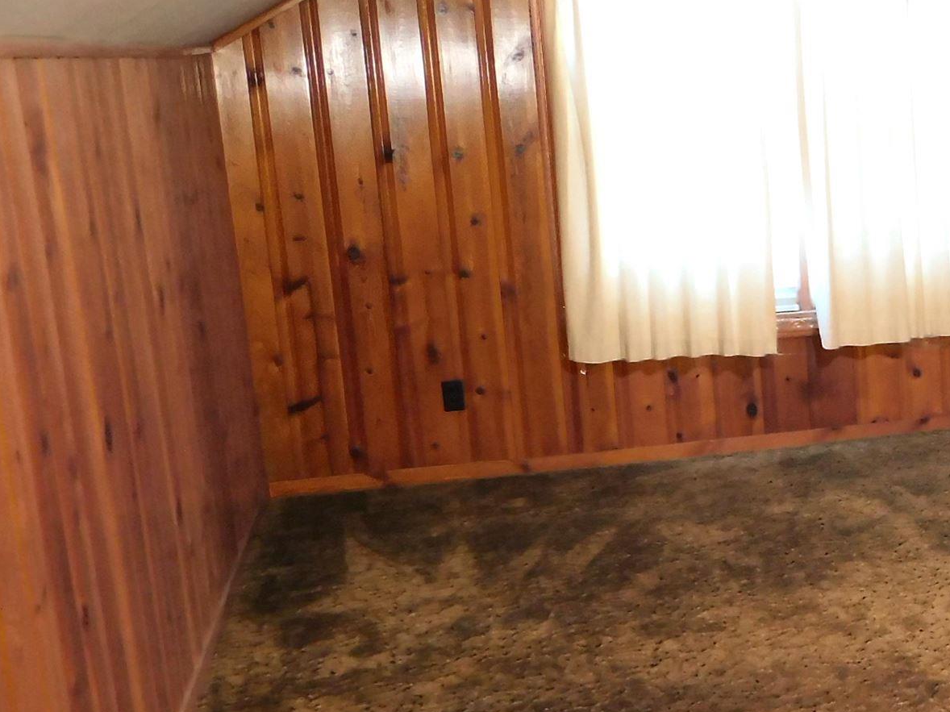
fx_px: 1646
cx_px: 1211
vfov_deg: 24.4
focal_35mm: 60
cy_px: 411
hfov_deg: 27.3
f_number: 3
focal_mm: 4
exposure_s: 1/30
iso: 200
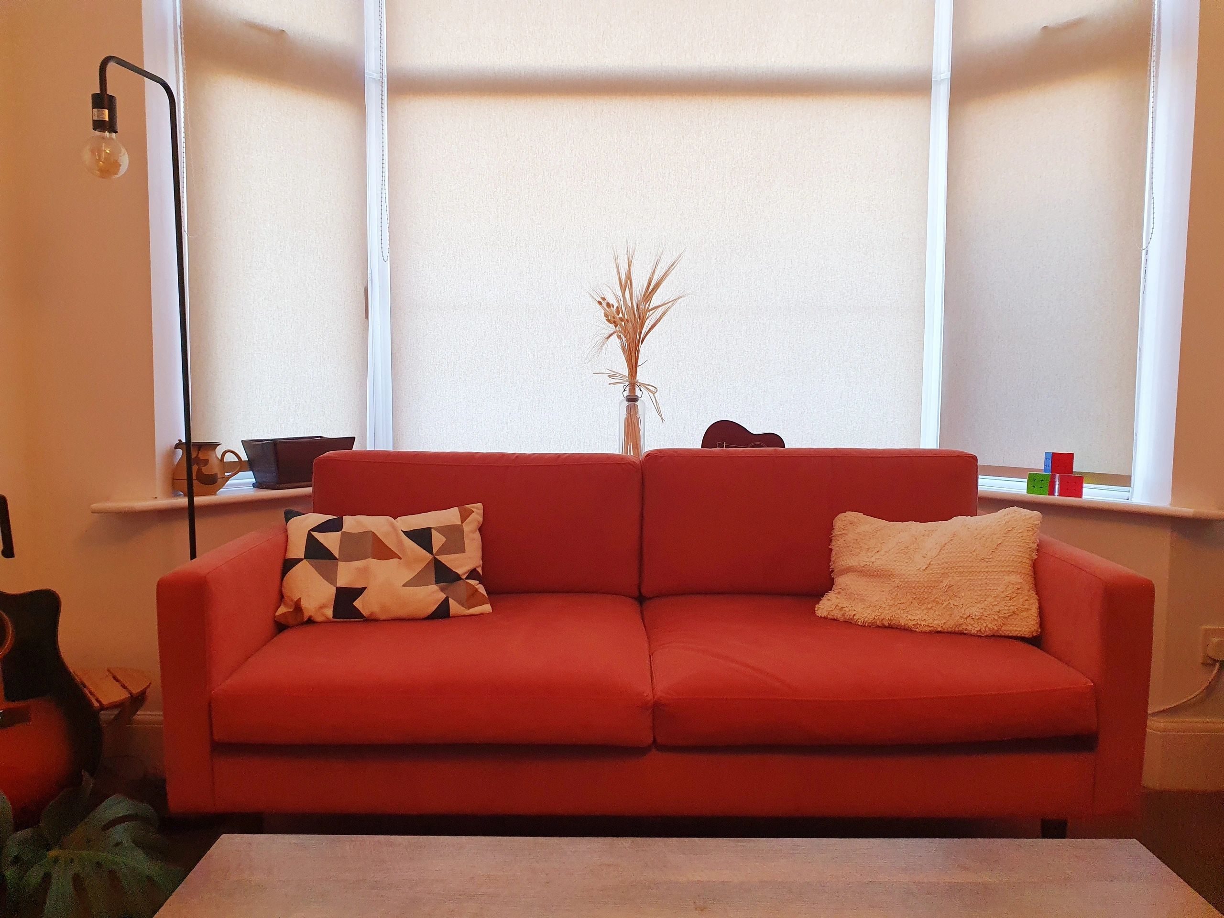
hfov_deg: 67.3
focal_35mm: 26
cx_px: 612
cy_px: 459
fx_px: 919
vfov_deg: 53.1
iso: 200
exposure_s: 1/50
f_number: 2.4
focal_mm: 4.32
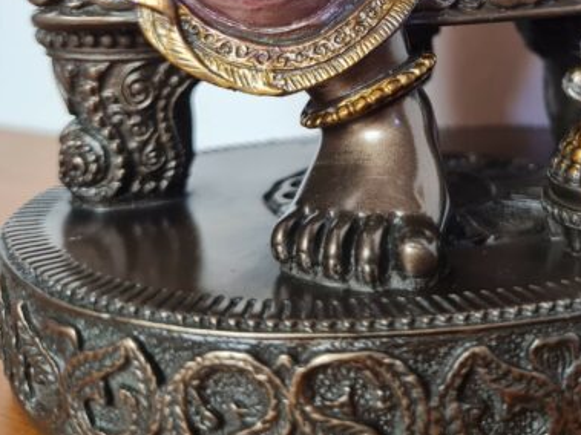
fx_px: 805
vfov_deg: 29.0
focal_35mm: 48
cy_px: 39
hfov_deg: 38.6
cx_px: 435
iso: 160
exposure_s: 1/60
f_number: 1.8
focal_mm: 5.4
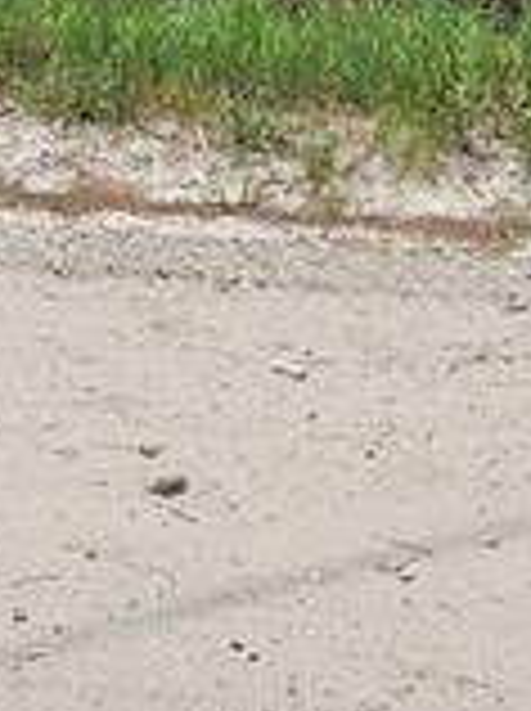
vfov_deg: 14.1
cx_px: 108
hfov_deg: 13.1
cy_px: -806
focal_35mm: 112
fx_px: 2297
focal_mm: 6.4
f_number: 1.8
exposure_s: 1/818
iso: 12
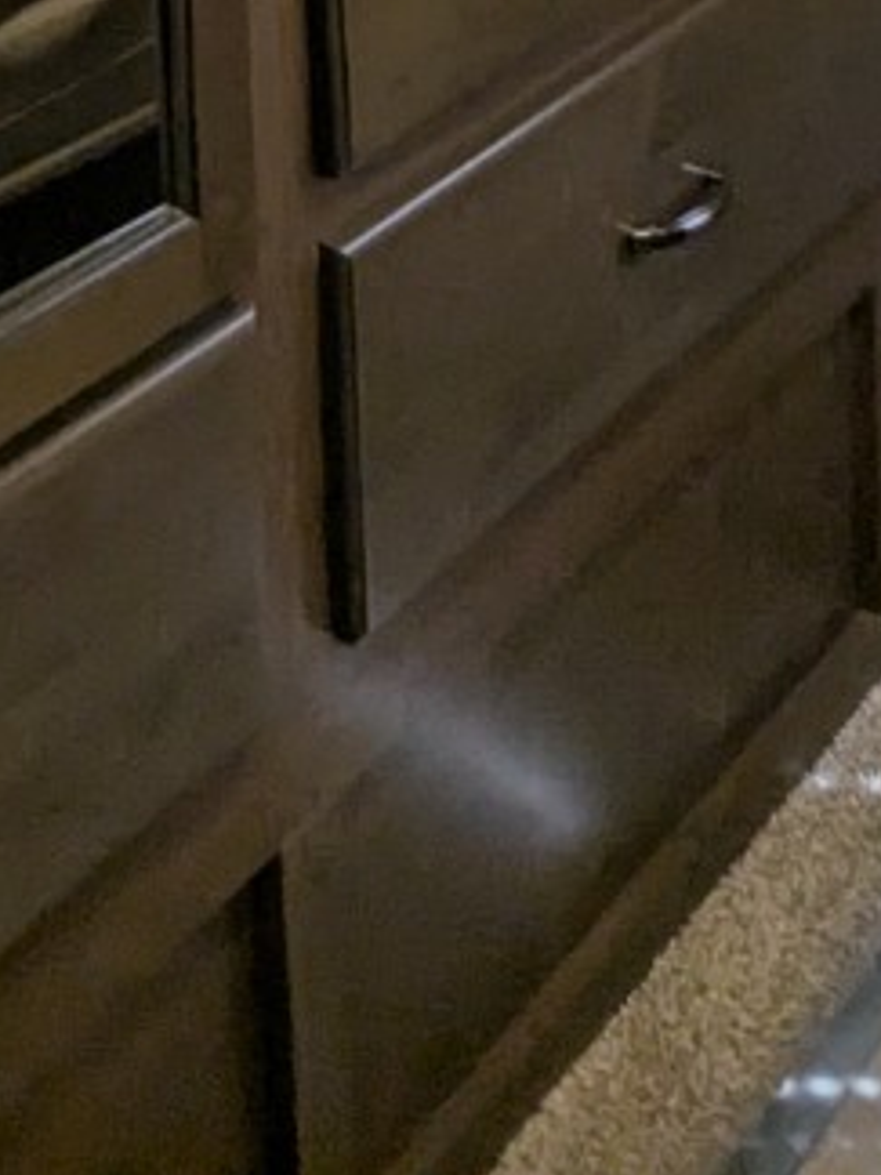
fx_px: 2341
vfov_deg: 22.0
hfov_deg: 20.6
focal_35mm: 69
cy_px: -711
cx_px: -2
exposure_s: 1/57.3
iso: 206
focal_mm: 2.35
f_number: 2.2
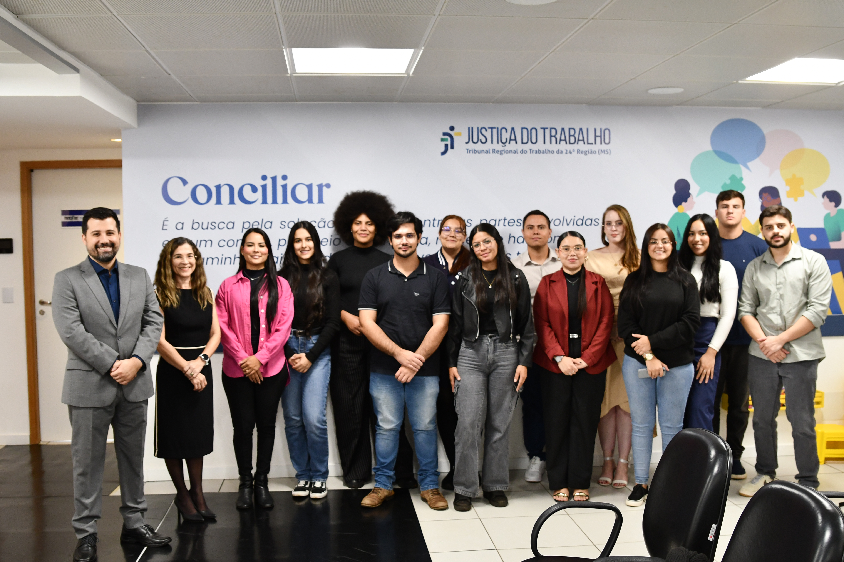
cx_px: 422
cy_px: 281
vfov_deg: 36.9
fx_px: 844
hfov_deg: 53.1
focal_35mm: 36
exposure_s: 1/125
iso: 1000
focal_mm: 24
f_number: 2.8
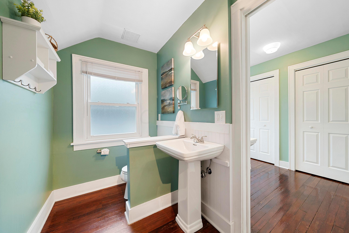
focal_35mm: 12
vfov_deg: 90.1
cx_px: 174
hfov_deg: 112.6
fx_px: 116
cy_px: 116
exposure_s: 1/3
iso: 800
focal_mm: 12
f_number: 9
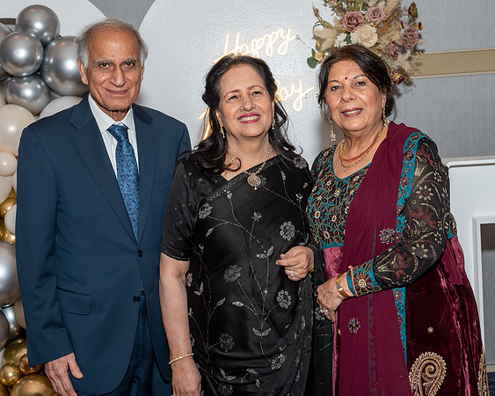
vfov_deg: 24.7
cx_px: 245
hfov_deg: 30.6
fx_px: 904
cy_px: 198
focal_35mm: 62
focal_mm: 35
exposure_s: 1/250
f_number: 7.1
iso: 500
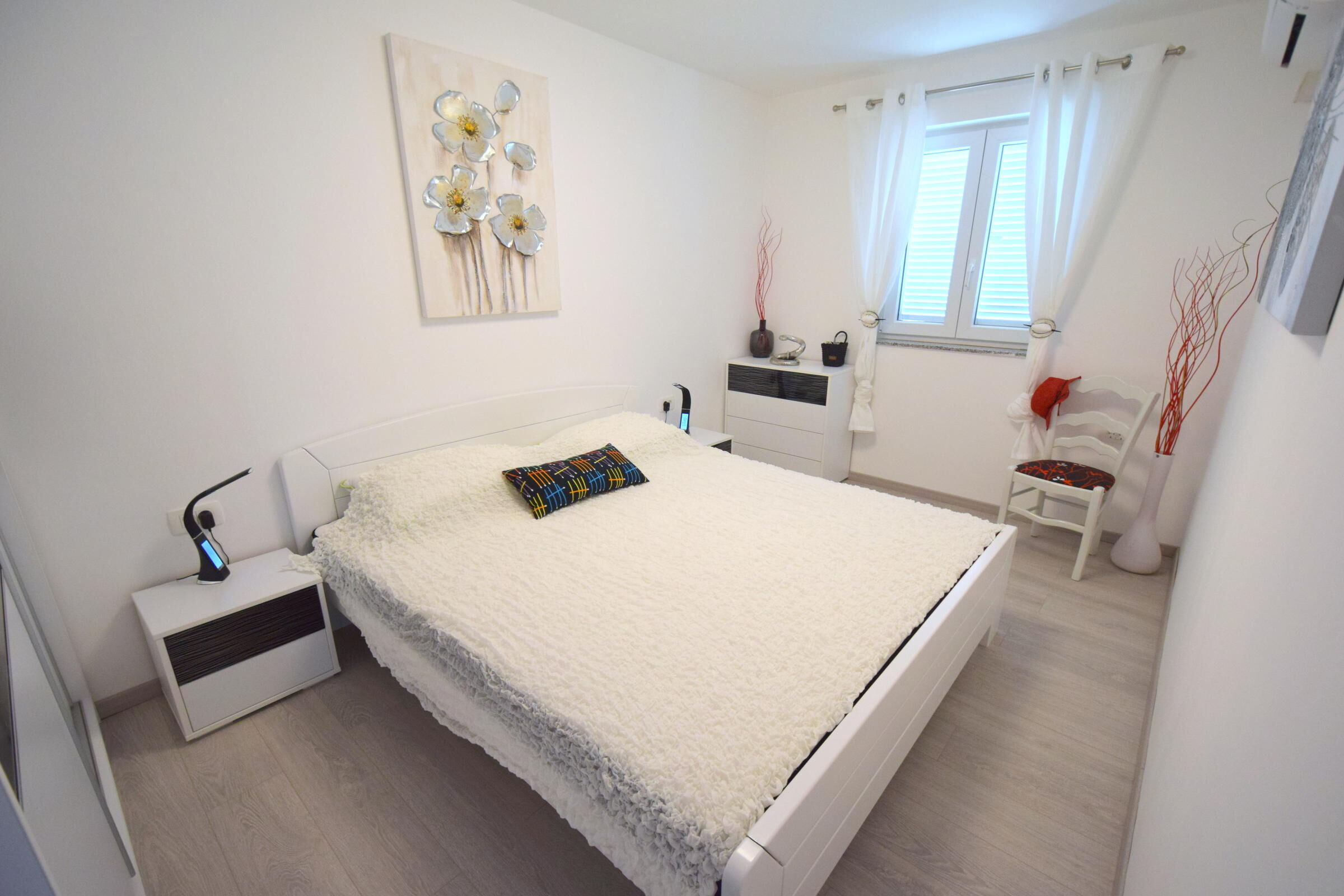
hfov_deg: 100.4
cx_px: 672
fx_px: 560
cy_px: 448
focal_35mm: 15
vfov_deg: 77.3
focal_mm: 10
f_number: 3.5
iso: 900
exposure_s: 1/60
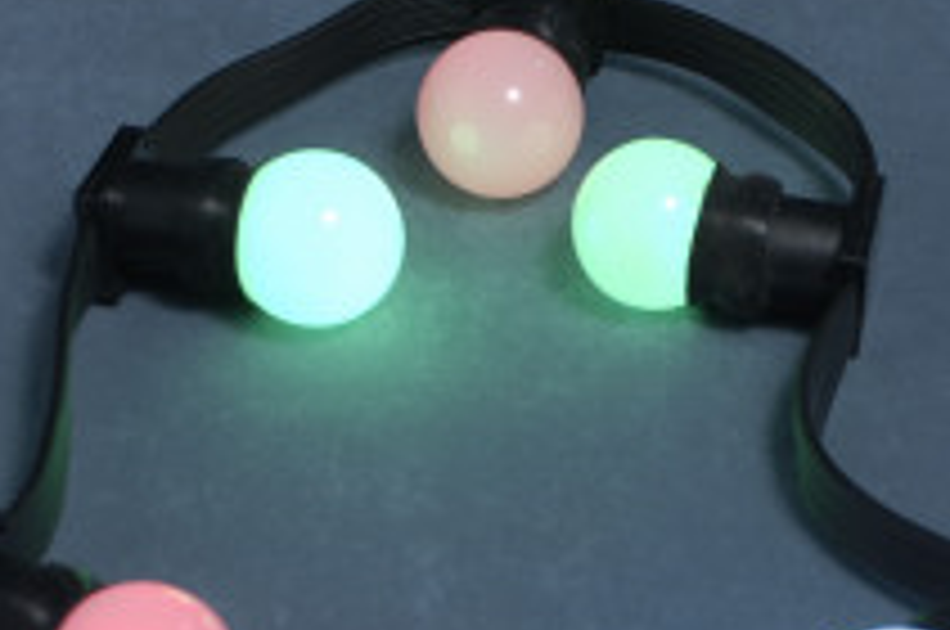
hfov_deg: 13.3
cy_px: 459
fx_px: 4084
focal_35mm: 155
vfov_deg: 8.8
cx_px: 594
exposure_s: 1/8
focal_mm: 34
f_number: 5
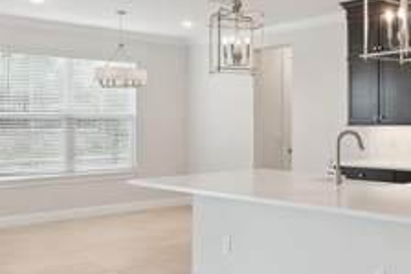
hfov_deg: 38.0
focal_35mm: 46
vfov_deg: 29.1
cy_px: 117
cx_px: 411
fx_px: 526
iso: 1000
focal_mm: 21.5
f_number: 8
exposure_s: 1/60
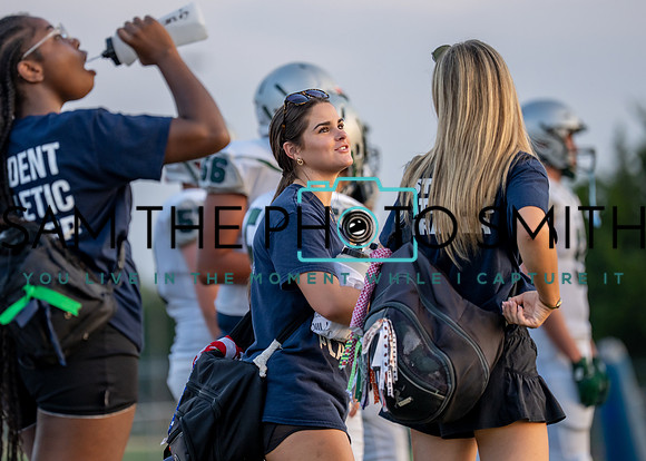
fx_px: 4616
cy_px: 192
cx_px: 306
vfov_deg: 5.7
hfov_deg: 8.0
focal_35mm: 252
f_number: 2.8
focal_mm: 188
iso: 640
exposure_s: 1/1000
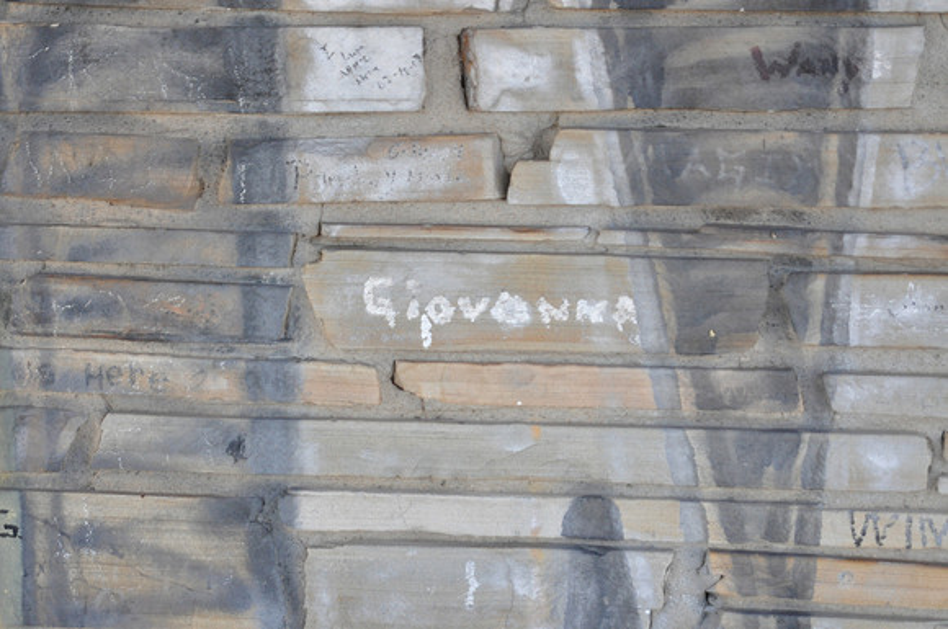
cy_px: 314
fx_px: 2761
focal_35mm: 105
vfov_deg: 13.0
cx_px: 474
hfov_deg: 19.5
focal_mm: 70
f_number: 3.2
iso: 800
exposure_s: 1/160
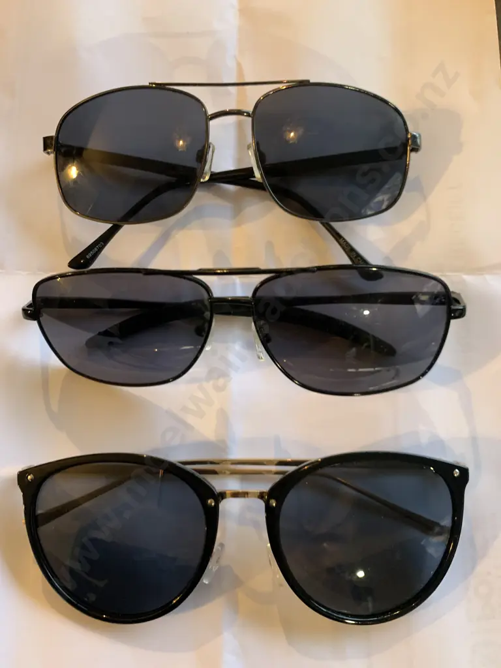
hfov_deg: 53.1
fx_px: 502
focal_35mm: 26
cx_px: 250
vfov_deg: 67.3
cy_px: 334
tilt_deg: -74.0
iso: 320
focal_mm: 4.25
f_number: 1.8
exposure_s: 1/25
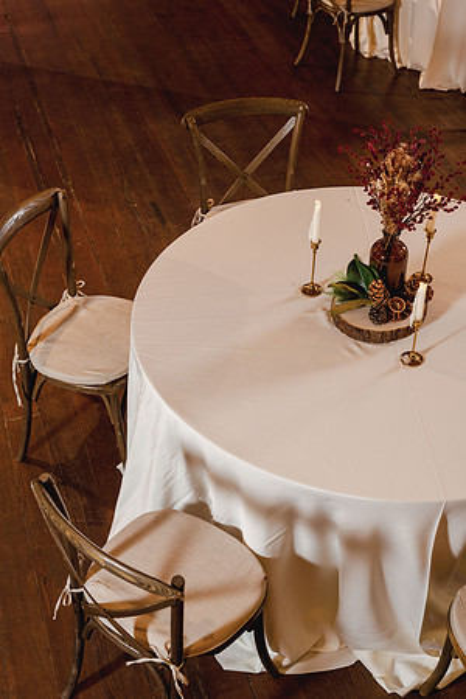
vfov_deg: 39.6
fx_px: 971
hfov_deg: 27.0
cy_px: 350
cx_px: 233
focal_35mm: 50
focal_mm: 50
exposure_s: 1/20
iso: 400
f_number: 5.6
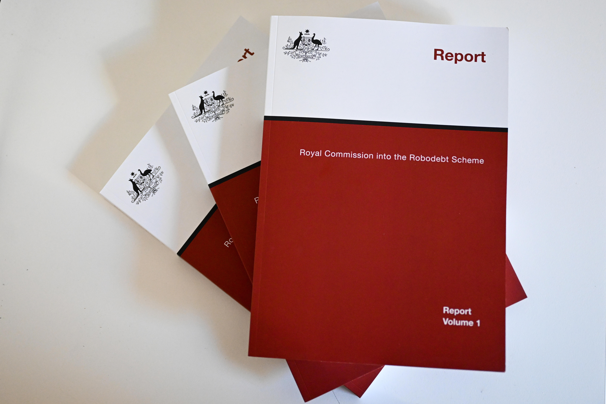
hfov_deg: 45.4
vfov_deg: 31.2
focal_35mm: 43
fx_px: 724
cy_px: 202
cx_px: 303
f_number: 2.8
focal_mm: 43
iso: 4000
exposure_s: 1/320
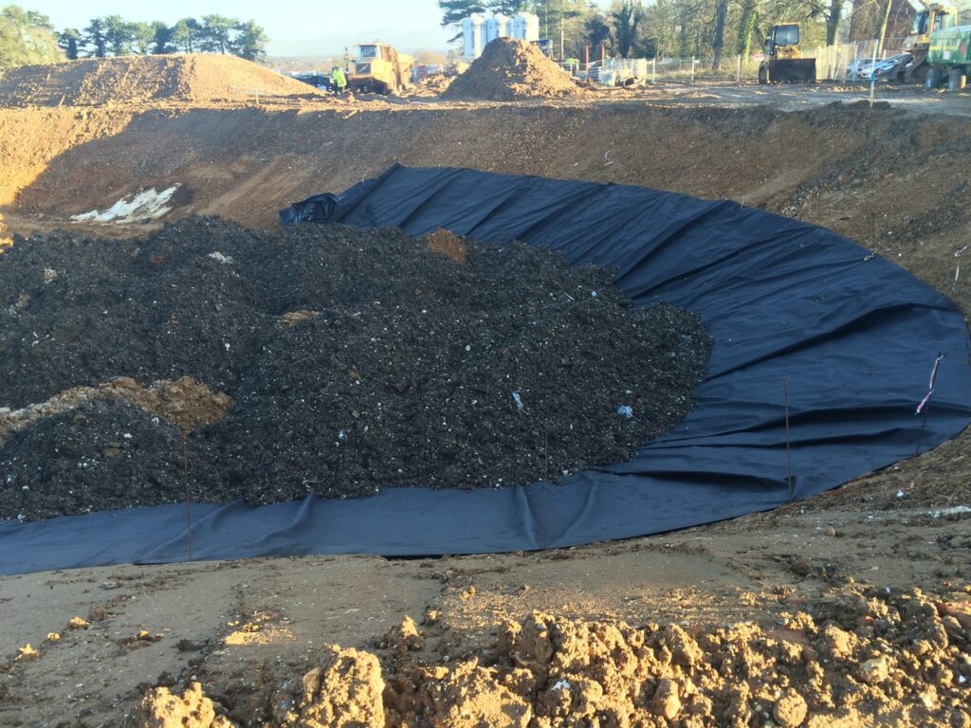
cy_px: 364
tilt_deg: -22.3
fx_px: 813
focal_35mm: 29
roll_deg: +1.6
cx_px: 486
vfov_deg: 48.2
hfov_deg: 61.7
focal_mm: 4.15
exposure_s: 1/118
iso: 32
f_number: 2.2
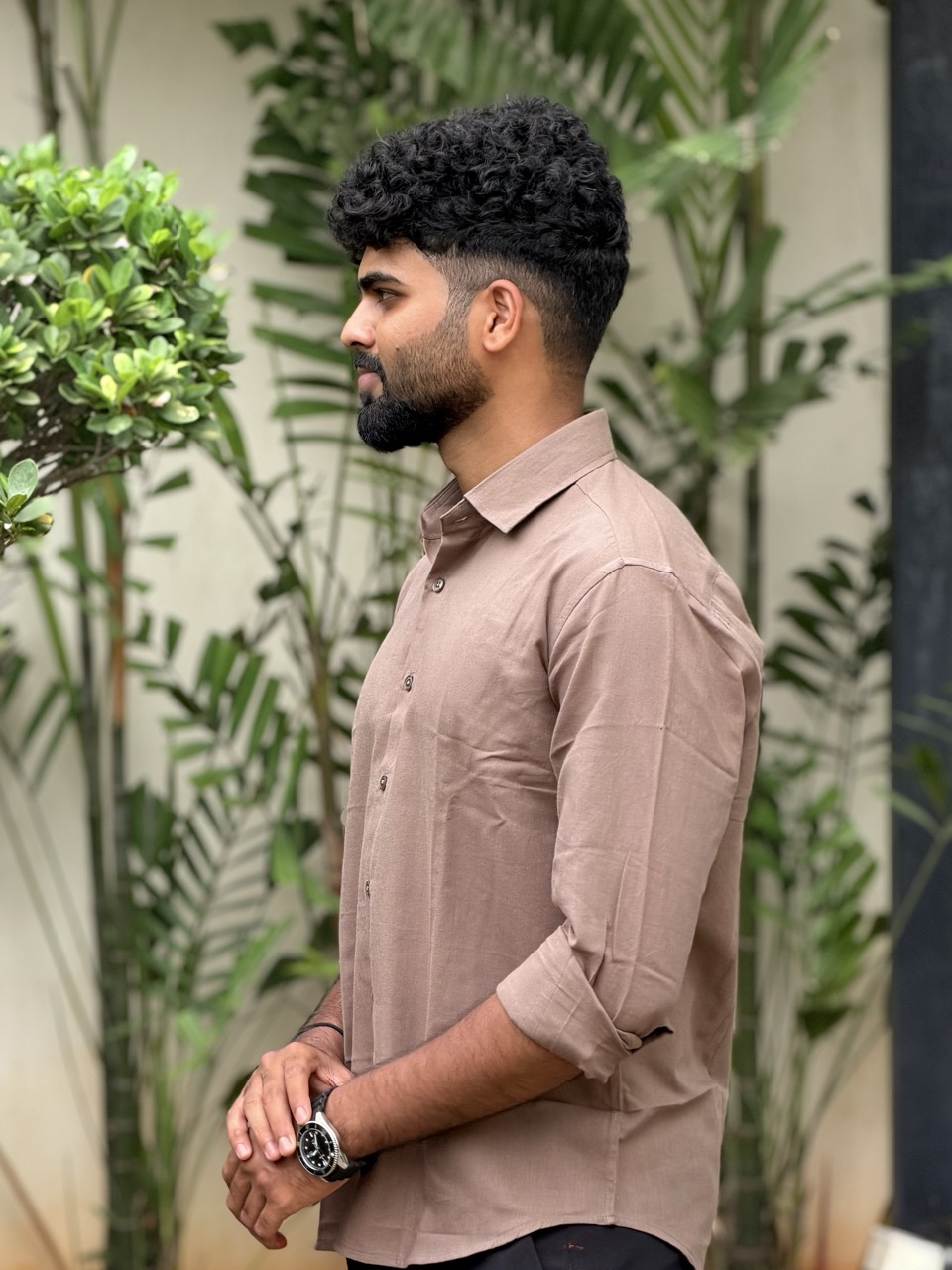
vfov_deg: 19.6
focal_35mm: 100
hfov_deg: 14.8
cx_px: 476
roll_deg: +0.0
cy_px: 635
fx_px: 3667
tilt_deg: -4.9
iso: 50
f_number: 2.8
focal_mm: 16.89
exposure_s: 1/121
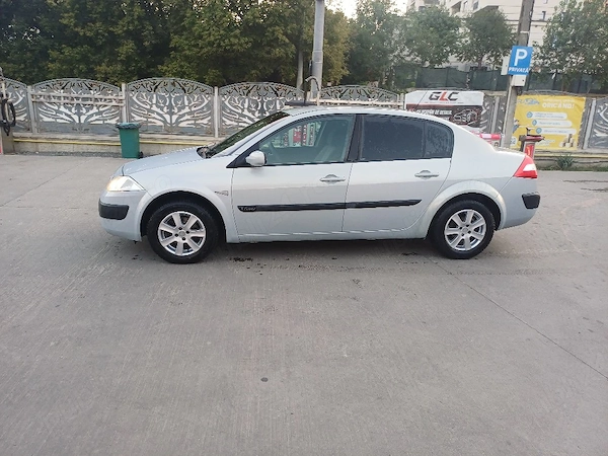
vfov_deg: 54.9
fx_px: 439
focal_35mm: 25
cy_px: 228
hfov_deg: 69.4
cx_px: 304
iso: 80
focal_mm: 4.65
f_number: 1.8
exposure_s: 1/50
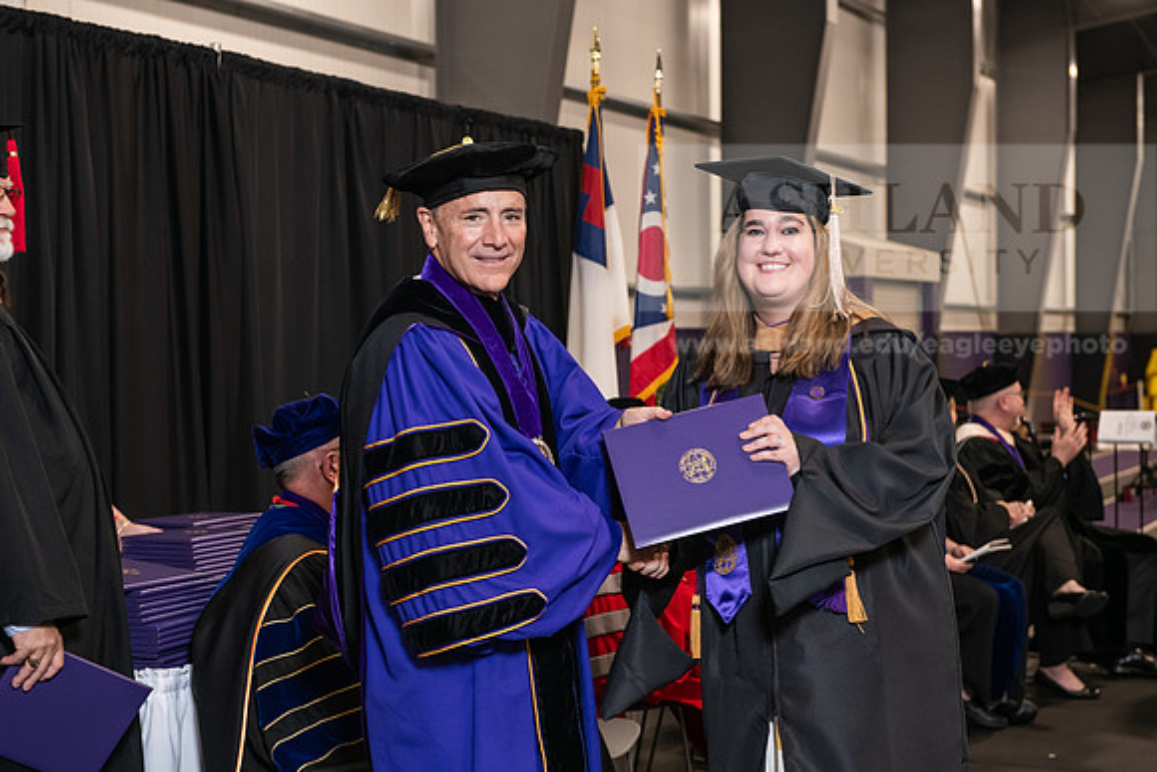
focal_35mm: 66
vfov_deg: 20.6
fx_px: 2122
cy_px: 386
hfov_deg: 30.5
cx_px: 578
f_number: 5
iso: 2000
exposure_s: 1/125
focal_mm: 66
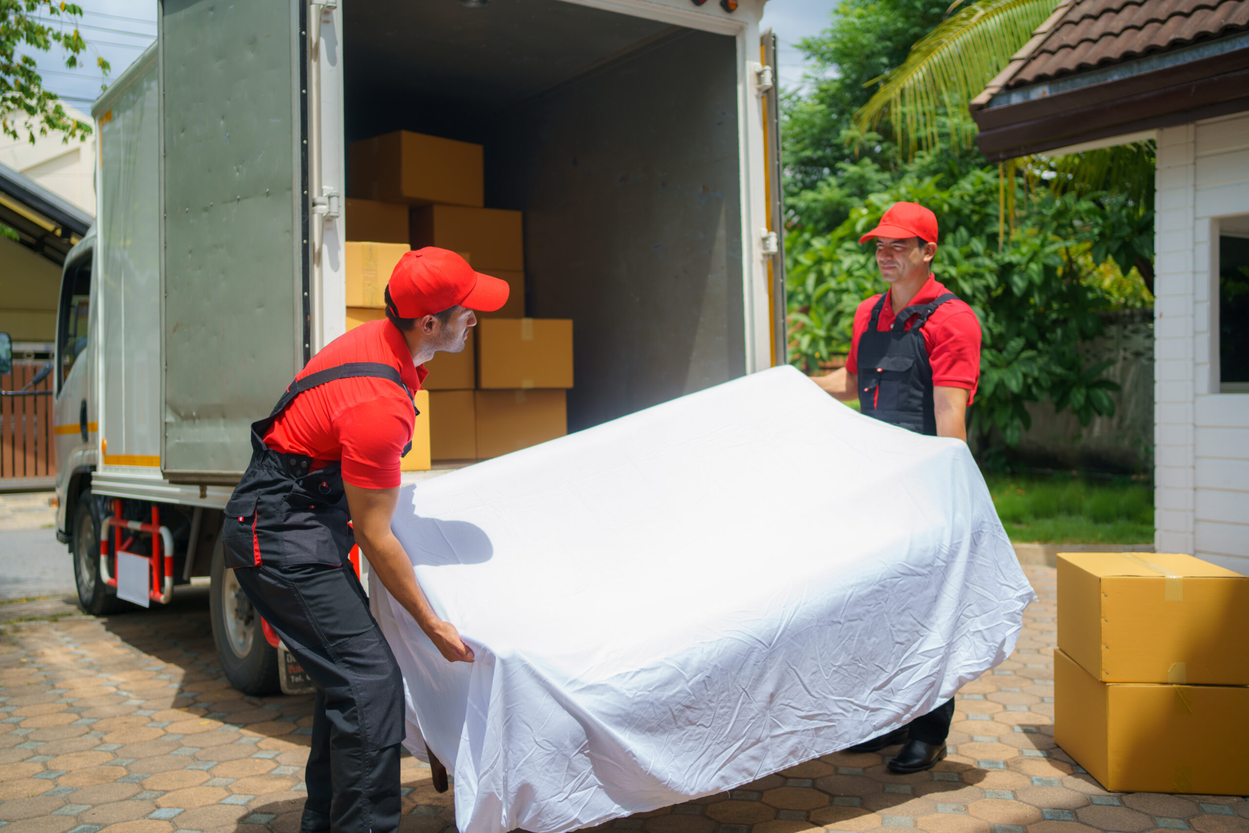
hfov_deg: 54.4
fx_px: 1215
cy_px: 416
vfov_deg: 37.9
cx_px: 624
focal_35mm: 35
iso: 100
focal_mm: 35
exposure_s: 1/1600
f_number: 2.2
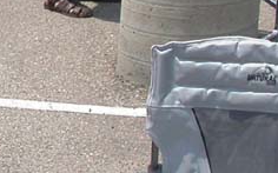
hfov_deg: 11.4
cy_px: -52
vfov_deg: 7.4
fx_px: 1325
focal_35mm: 175
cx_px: -150
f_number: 7.5
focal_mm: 7.85
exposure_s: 1/364
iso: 100
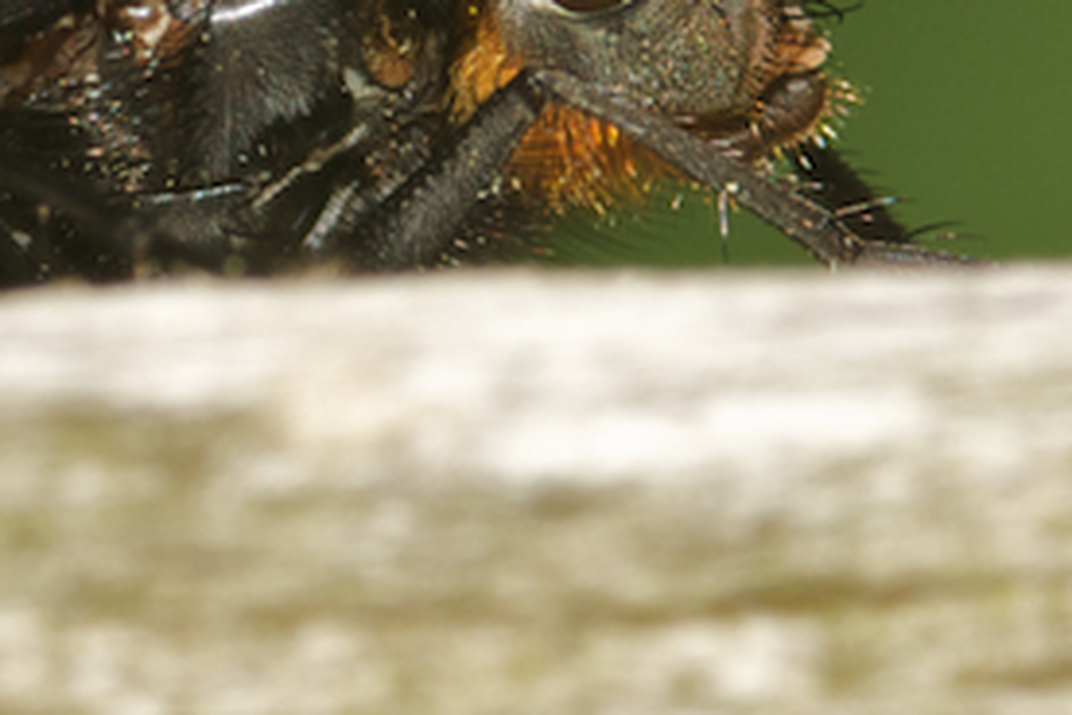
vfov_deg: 3.6
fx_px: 11404
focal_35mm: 383
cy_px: -62
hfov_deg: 5.4
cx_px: -31
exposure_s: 1/125
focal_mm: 110
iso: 200
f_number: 11
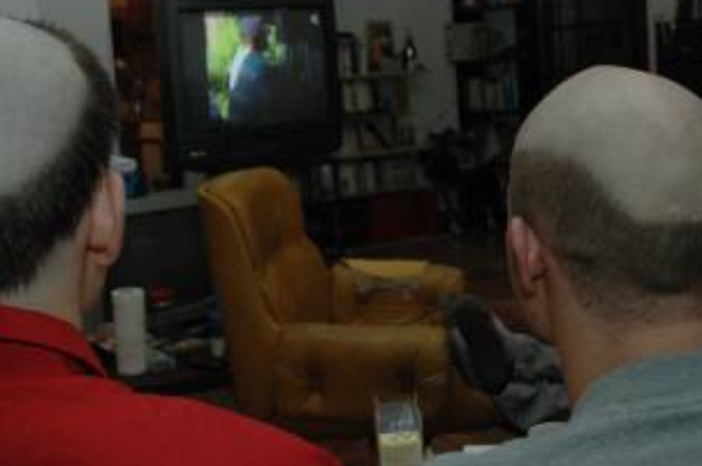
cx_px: 385
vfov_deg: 24.1
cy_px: 168
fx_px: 1085
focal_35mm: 56
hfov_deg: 35.8
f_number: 5.6
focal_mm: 25
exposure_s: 1/60
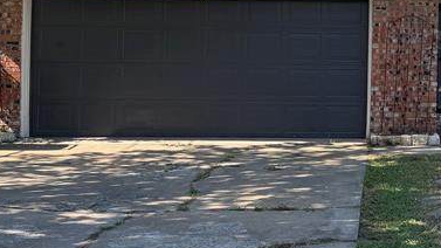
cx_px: 387
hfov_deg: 28.7
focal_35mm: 71
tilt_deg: +2.4
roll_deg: -0.6
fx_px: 830
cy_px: 30
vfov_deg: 16.8
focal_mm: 6.76
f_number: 1.78
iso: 80
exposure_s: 1/1770
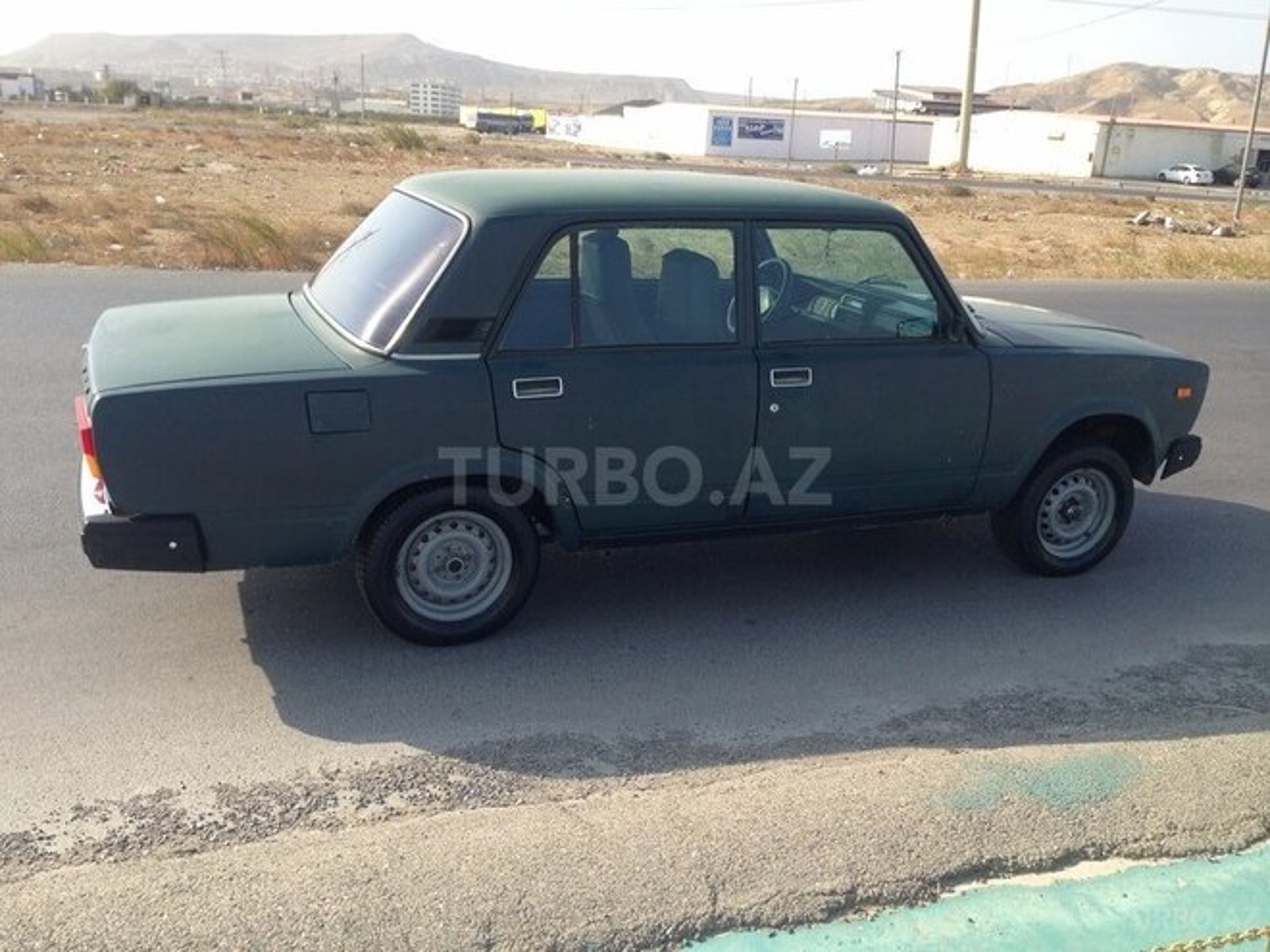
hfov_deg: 55.4
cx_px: 635
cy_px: 476
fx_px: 1211
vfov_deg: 42.9
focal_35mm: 33
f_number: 2.4
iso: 50
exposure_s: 1/713
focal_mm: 4.12
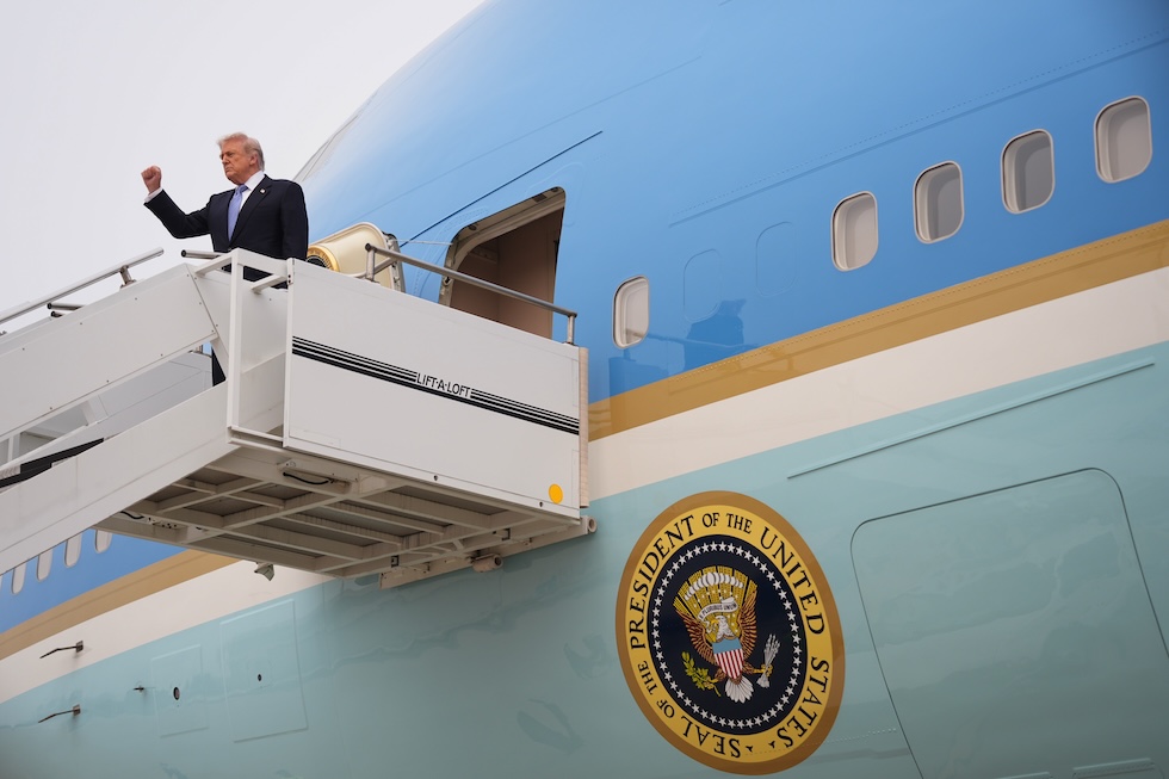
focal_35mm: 70
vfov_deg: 19.4
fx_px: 2273
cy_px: 390
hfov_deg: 28.8
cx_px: 584
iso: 320
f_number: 3.2
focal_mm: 70
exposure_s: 1/4000
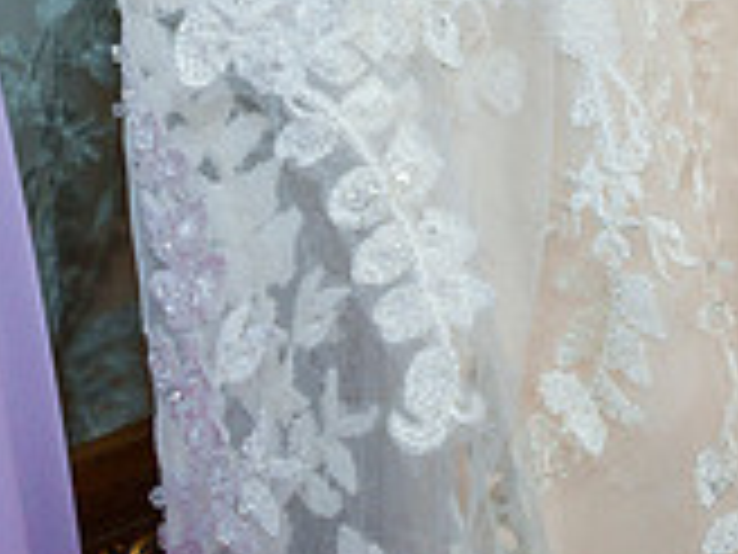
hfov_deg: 14.2
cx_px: 486
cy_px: -273
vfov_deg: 10.3
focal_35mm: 139
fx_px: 2963
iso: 800
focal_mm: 35
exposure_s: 1/100
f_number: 4
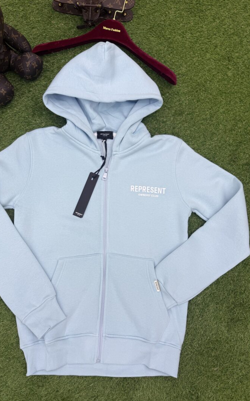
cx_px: 102
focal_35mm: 27
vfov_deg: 68.4
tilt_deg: -81.9
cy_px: 210
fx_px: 294
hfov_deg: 45.8
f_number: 1.78
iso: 64
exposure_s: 1/277
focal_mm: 6.76
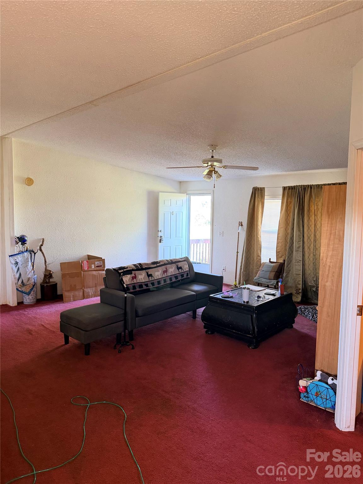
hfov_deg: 56.8
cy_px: 242
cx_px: 182
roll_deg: -0.6
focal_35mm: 24
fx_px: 336
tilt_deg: -4.4
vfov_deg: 71.6
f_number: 1.78
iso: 320
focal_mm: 6.76
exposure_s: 1/60
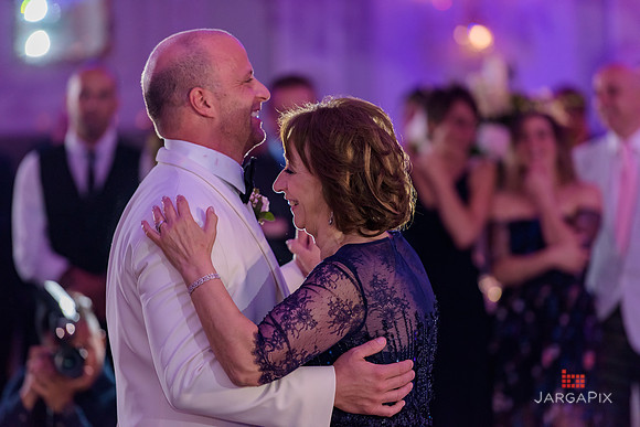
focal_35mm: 185
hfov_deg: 11.1
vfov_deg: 7.4
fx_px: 3290
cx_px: 320
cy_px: 214
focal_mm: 185
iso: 1600
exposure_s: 1/125
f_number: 3.2
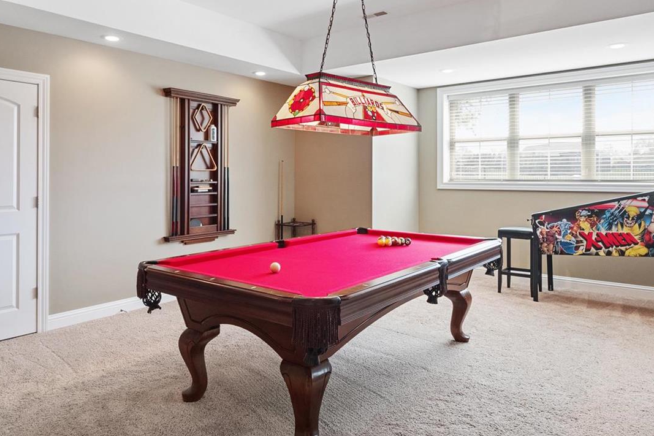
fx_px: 490
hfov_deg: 67.0
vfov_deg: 47.6
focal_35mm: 27
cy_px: 175
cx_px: 278
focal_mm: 9
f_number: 9
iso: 400
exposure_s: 1/6
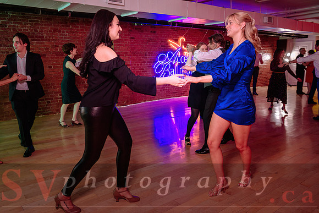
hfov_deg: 61.2
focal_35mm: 30
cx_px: 158
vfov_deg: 43.0
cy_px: 97
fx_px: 270
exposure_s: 1/125
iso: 1000
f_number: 3.5
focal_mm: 28
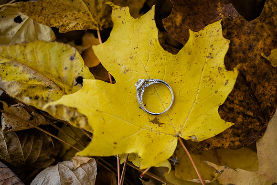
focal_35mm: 60
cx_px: 138
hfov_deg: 33.4
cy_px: 92
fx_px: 462
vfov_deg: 22.6
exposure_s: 1/200
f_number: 3.2
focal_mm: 60
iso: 500
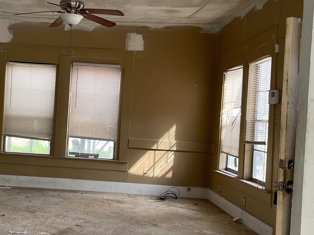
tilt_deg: -2.0
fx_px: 472
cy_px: 118
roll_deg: -3.6
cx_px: 78
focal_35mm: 52
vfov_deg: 28.0
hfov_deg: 36.0
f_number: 1.6
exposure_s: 1/121
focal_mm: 5.1
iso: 40
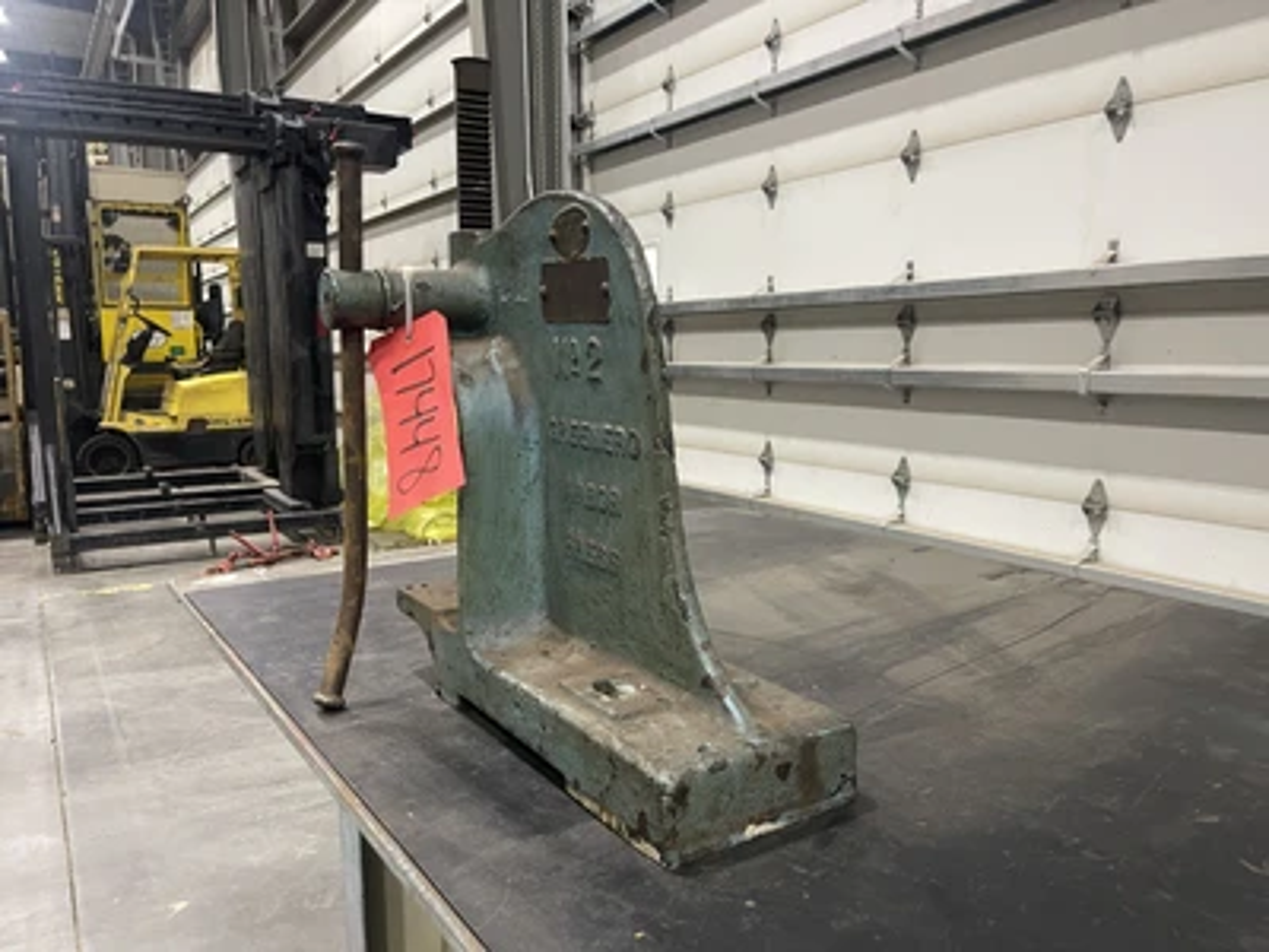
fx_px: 916
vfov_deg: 54.9
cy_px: 476
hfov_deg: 69.4
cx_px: 634
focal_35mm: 25
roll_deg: +0.5
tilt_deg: -6.6
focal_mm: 5.1
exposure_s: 1/60
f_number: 1.6
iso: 320
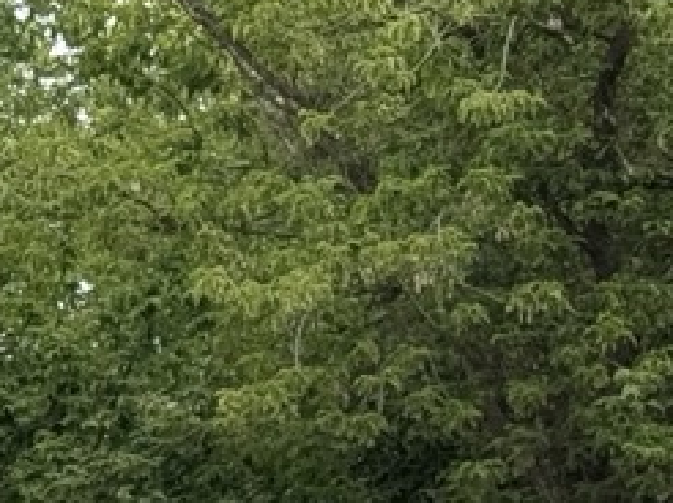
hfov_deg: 7.4
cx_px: -990
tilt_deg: -0.4
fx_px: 4856
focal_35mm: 250
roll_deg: +0.0
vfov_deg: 5.7
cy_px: 1227
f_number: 1.78
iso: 64
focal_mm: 6.76
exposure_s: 1/1490
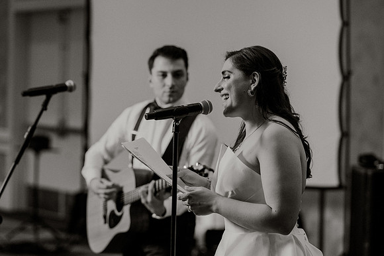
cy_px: 128
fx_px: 1119
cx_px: 192
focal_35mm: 105
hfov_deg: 19.5
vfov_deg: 13.0
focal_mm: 105
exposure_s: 1/400
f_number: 2.8
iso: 4000
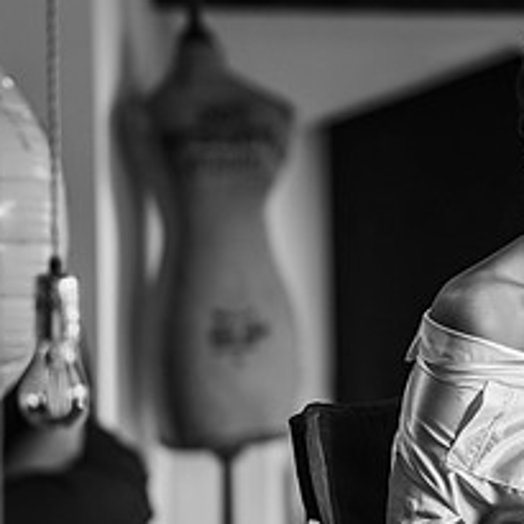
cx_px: 440
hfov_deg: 8.6
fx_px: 3494
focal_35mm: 204
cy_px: 194
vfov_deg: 8.6
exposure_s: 1/200
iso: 140
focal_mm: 85
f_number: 1.8
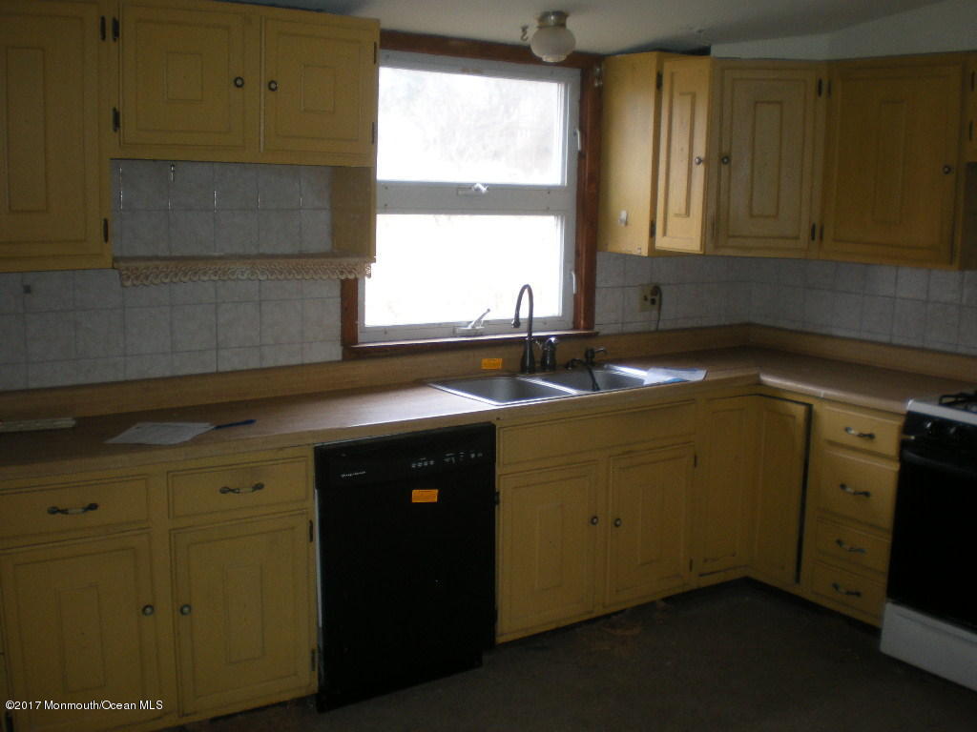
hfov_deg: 49.0
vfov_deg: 37.7
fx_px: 1073
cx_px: 488
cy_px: 366
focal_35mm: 38
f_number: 3.1
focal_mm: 6.3
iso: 89
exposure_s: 1/30
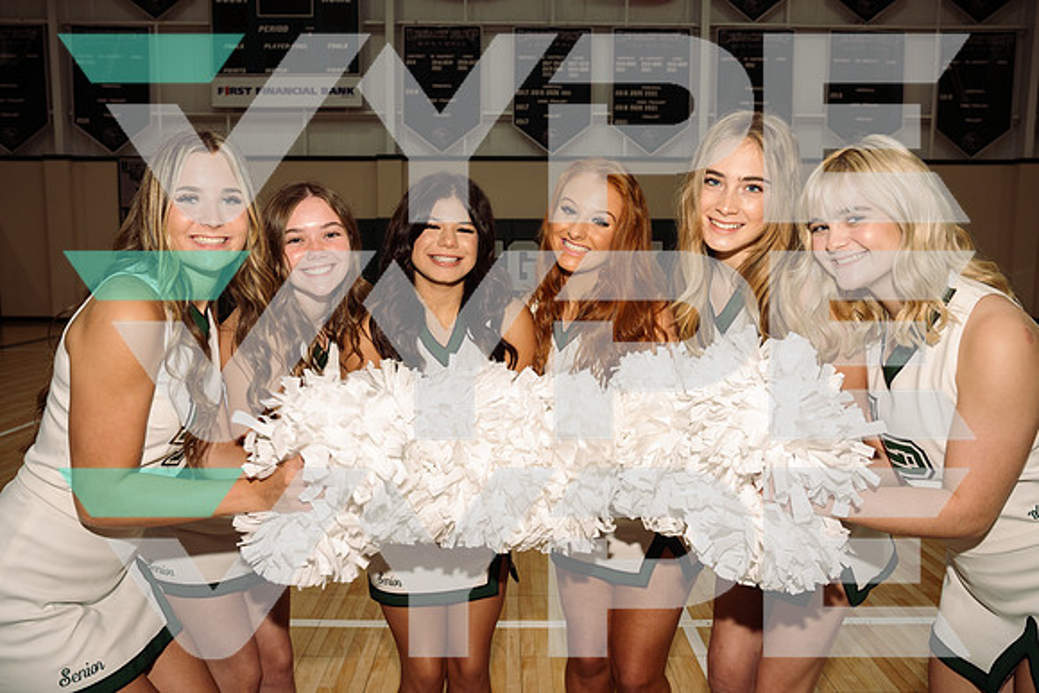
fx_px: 808
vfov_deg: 46.4
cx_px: 520
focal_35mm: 28
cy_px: 346
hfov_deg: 65.5
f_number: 5
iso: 640
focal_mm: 28
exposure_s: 1/200
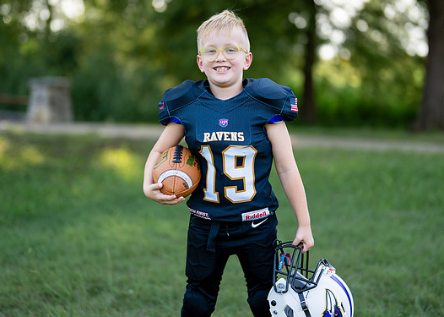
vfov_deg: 20.0
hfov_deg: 27.9
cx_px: 224
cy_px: 118
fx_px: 895
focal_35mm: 71
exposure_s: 1/1250
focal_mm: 50
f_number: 1.2
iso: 100
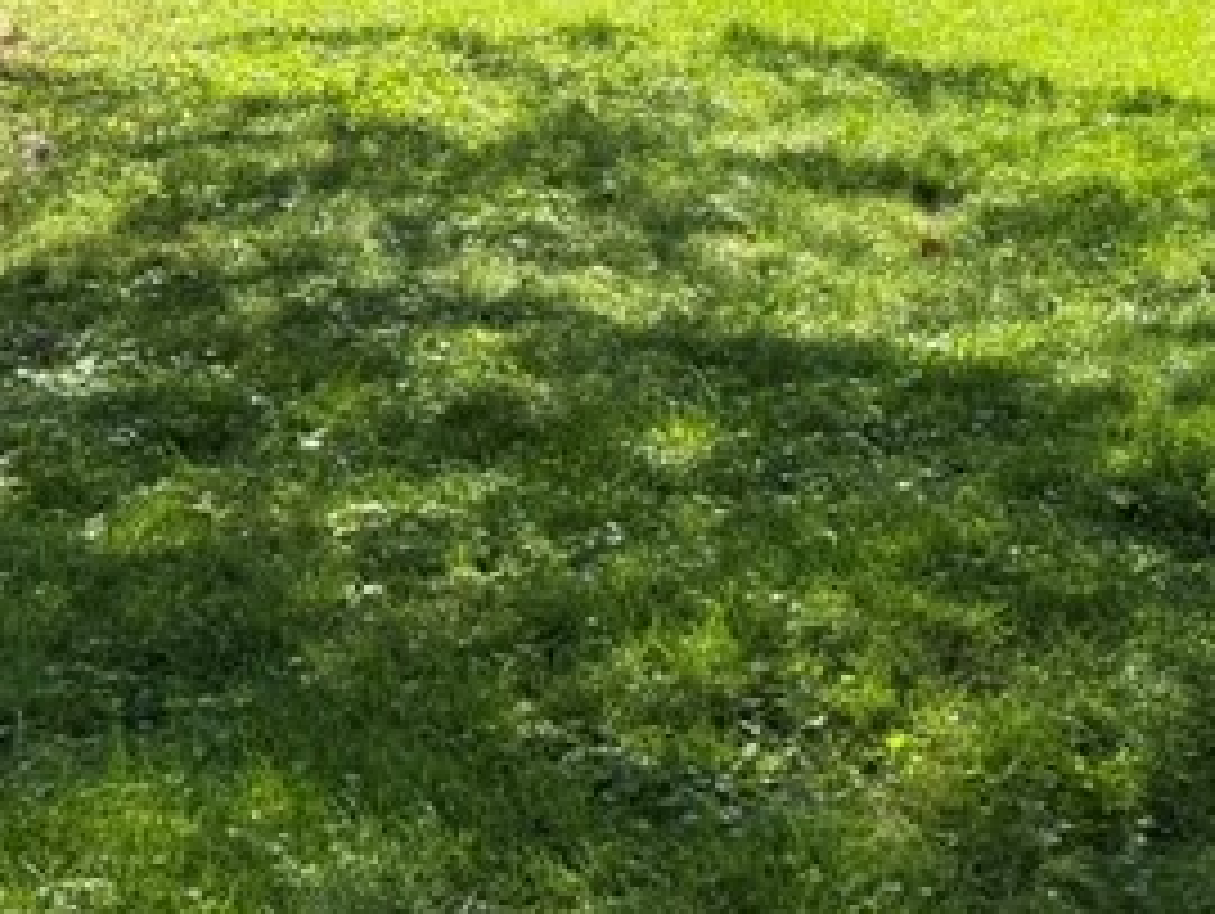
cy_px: -477
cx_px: 1260
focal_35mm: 91
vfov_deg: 15.0
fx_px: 3197
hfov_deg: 20.7
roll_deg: -0.1
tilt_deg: -0.9
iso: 100
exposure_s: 1/2000
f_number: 1.78
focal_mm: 6.76
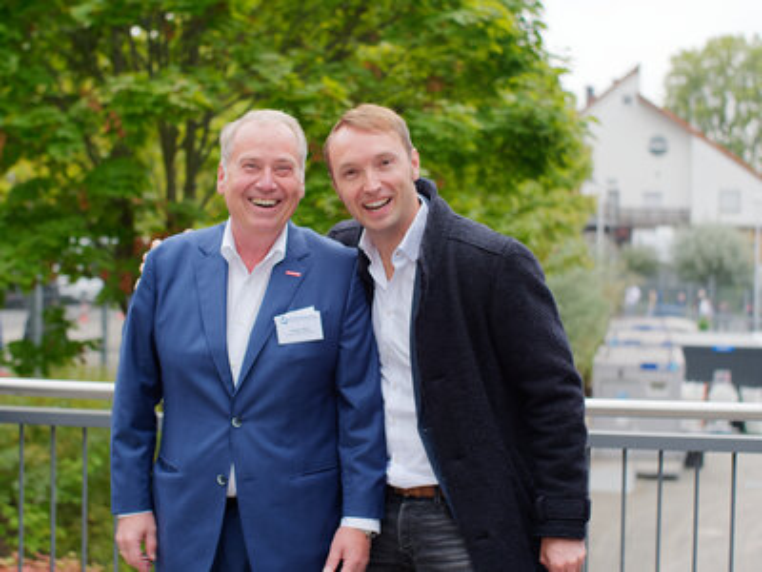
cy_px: 286
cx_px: 381
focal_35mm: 106
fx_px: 2333
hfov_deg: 18.5
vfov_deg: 14.0
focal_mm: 53
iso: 400
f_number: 2
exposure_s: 1/800
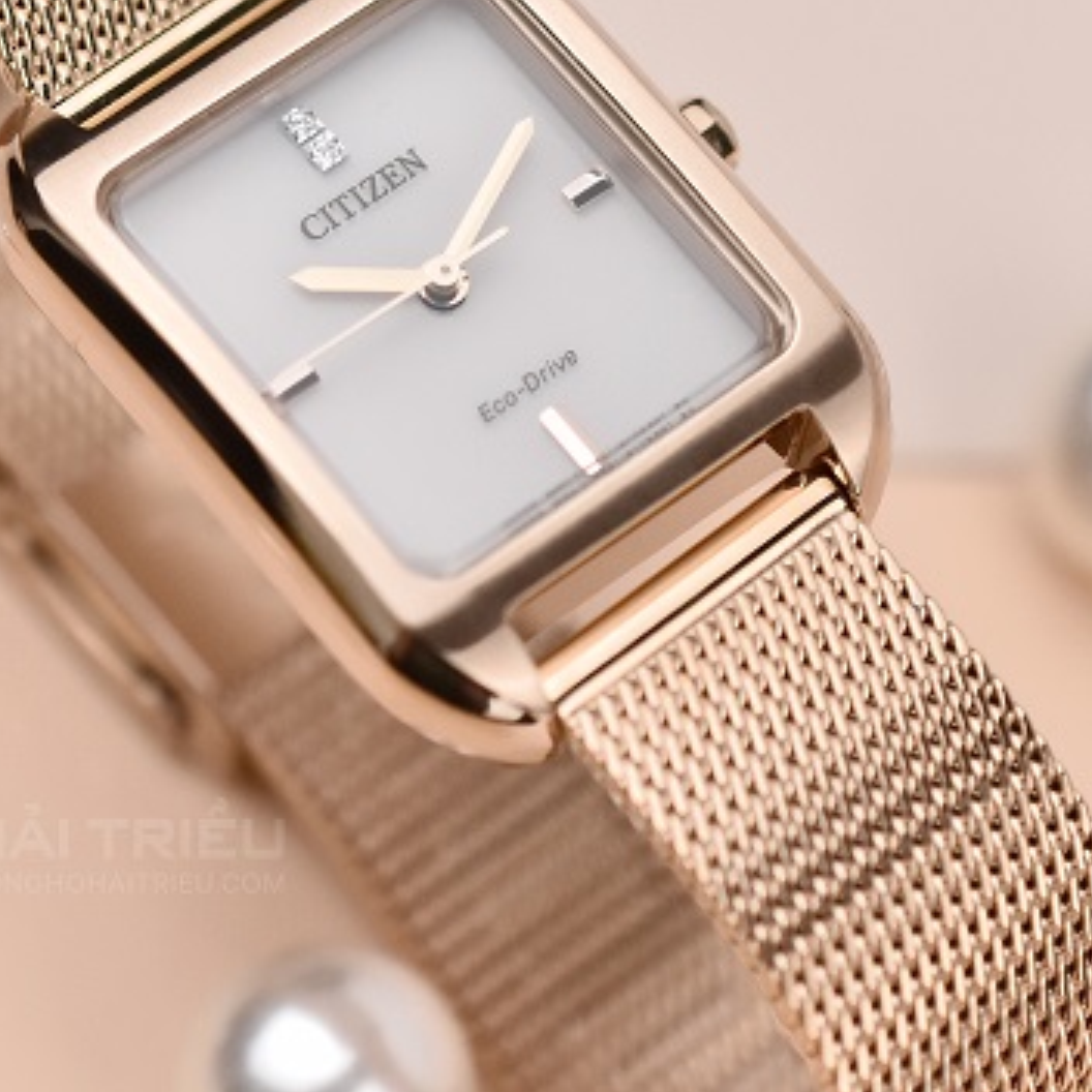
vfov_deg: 11.5
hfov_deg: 11.5
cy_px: 465
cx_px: 512
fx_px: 5425
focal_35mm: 152
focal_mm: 40
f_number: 4.5
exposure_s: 1/4000
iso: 800
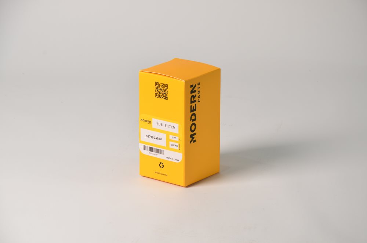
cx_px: 184
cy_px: 122
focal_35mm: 158
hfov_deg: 13.1
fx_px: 1602
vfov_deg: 8.7
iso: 100
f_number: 8
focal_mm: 105
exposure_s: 1/13
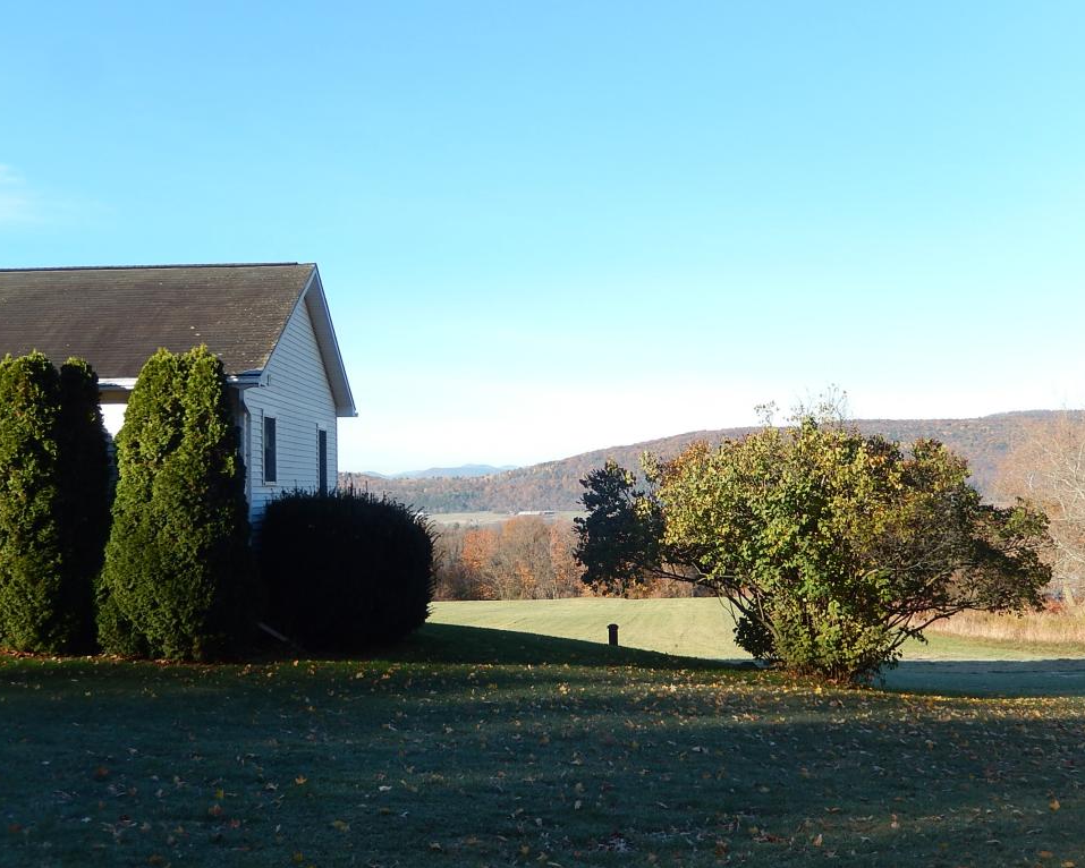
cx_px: 552
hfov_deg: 39.5
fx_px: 1510
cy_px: 434
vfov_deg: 32.1
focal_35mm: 47
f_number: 4.3
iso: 125
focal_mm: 8.1
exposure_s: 1/400
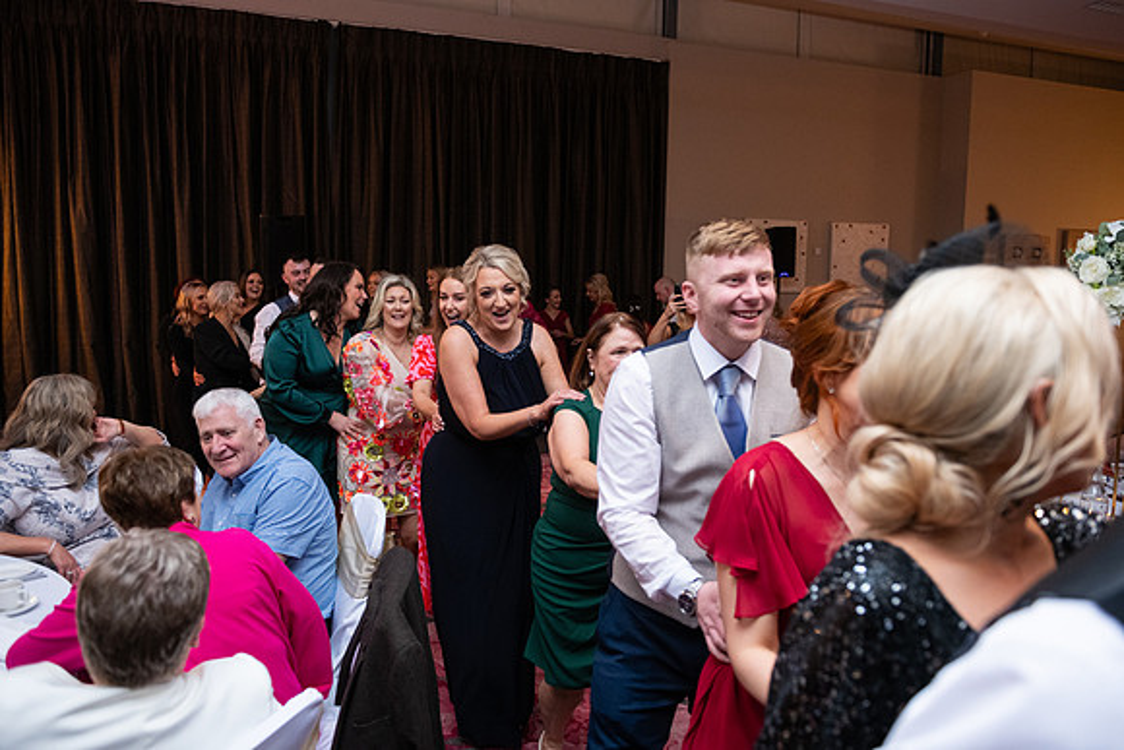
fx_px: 843
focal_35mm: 27
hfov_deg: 67.4
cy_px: 375
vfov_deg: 48.0
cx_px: 562
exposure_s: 1/160
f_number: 3.5
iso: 1250
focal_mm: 27
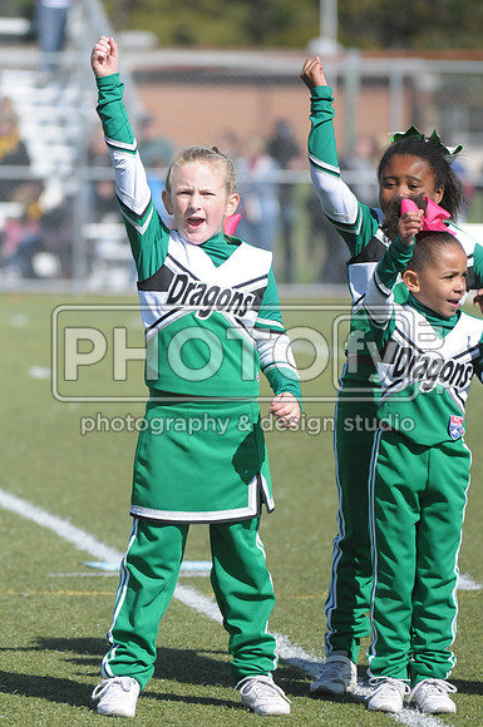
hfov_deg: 4.6
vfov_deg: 6.9
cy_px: 364
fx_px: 6055
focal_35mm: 300
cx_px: 242
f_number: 4
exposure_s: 1/6400
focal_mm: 200
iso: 1000
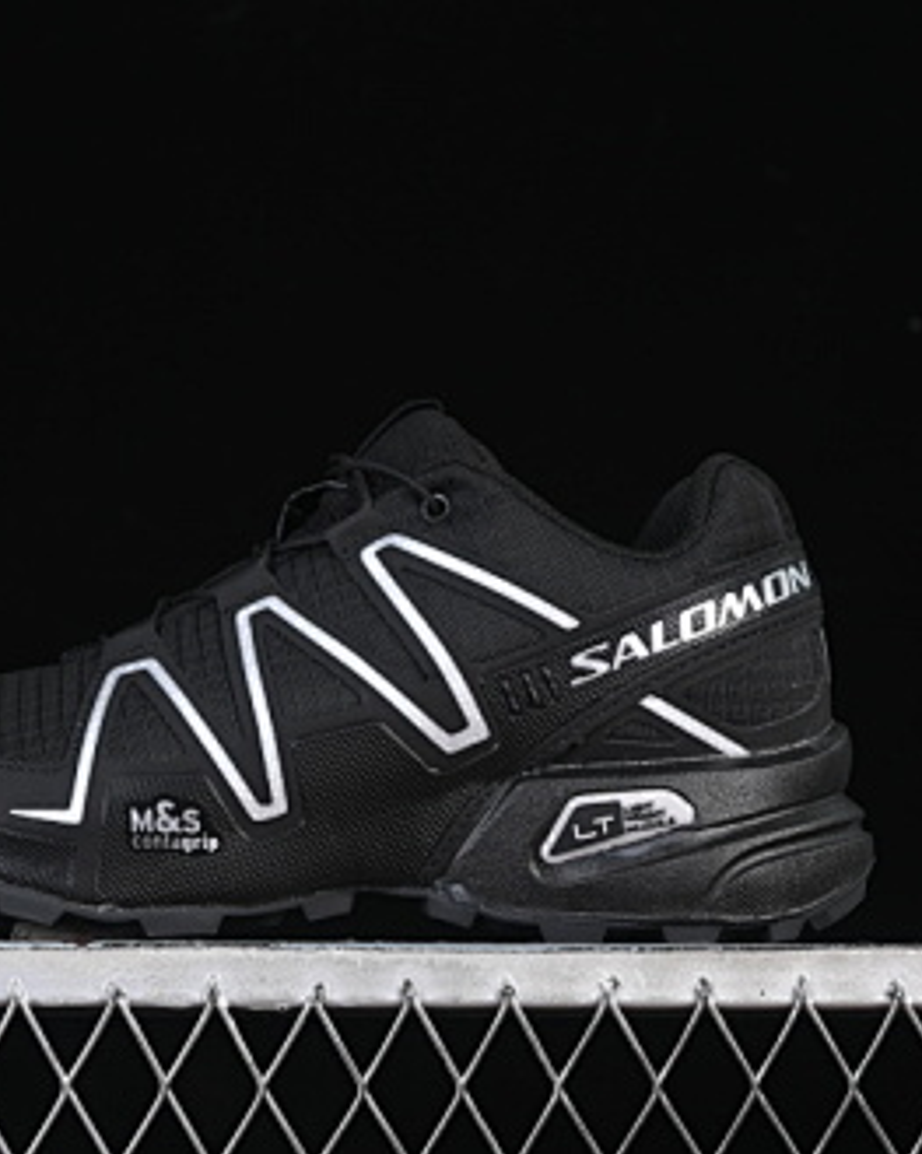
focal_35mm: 107
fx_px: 3651
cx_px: 323
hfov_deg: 14.4
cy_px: 581
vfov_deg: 17.9
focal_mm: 50
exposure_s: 1/50
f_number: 6.3
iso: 160
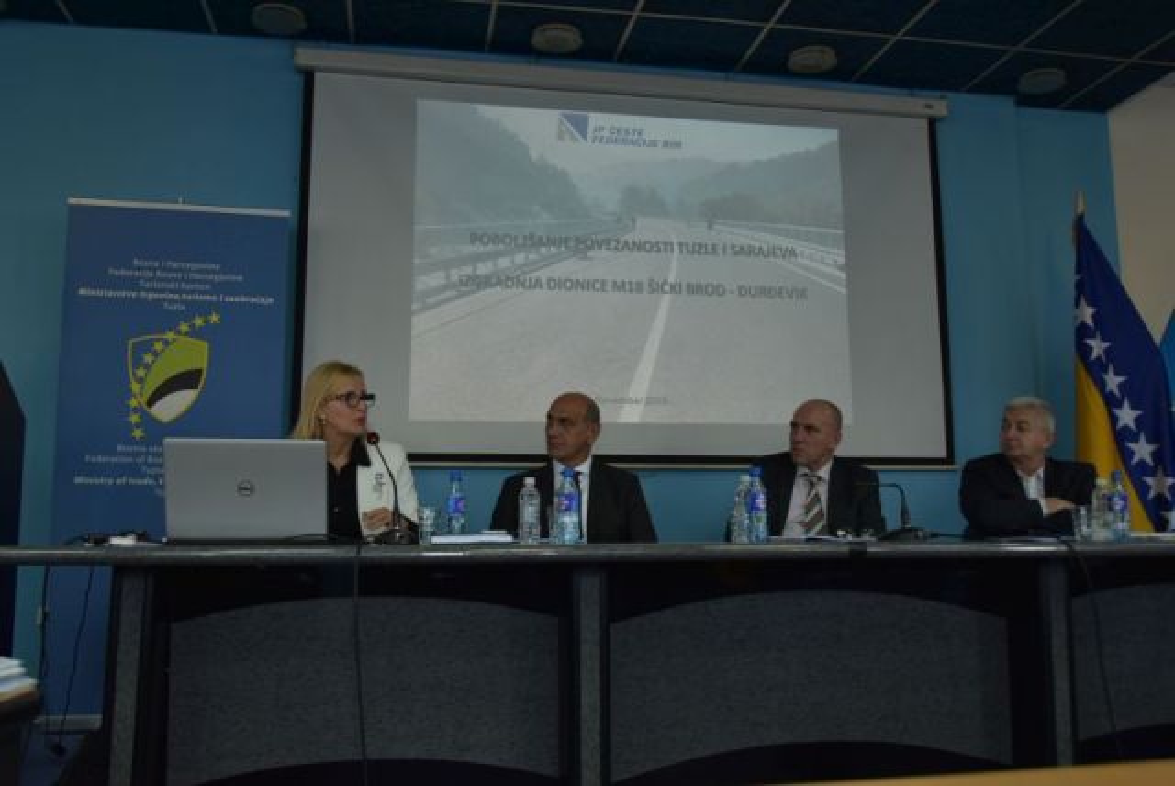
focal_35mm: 32
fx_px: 1029
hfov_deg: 59.4
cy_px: 393
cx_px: 588
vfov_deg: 41.8
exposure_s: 1/60
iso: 400
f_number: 3.8
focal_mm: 21
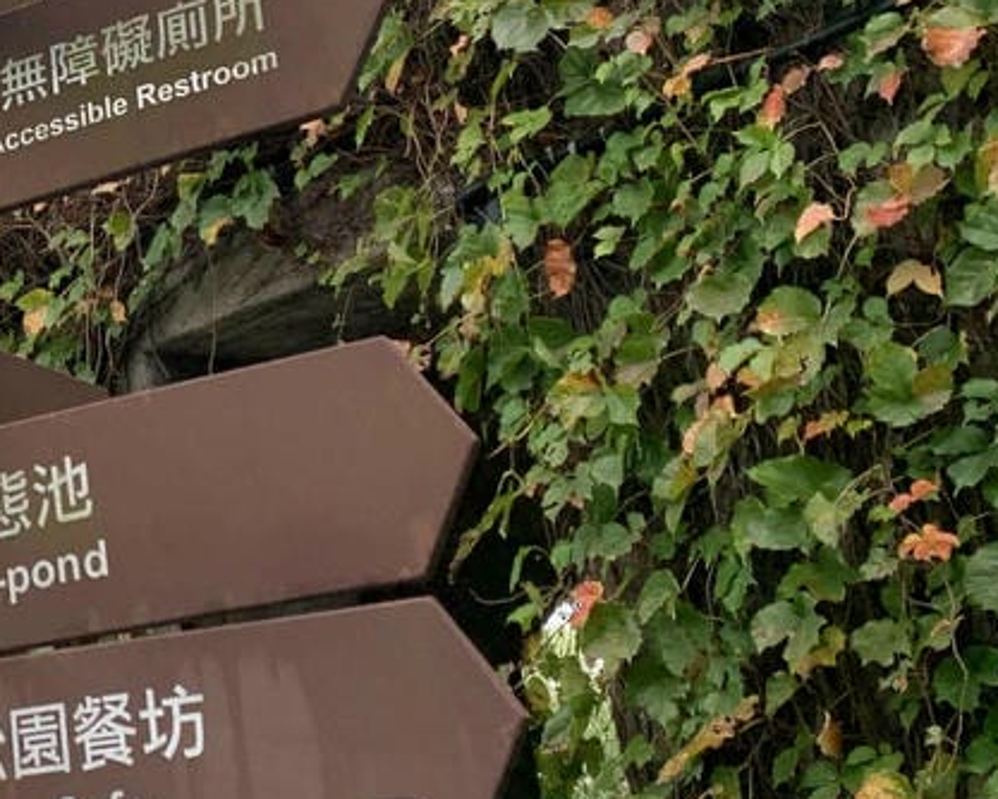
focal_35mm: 73
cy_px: 184
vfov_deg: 20.8
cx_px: -141
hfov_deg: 24.1
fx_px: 2157
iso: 25
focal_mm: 4.25
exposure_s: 1/570
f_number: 1.8
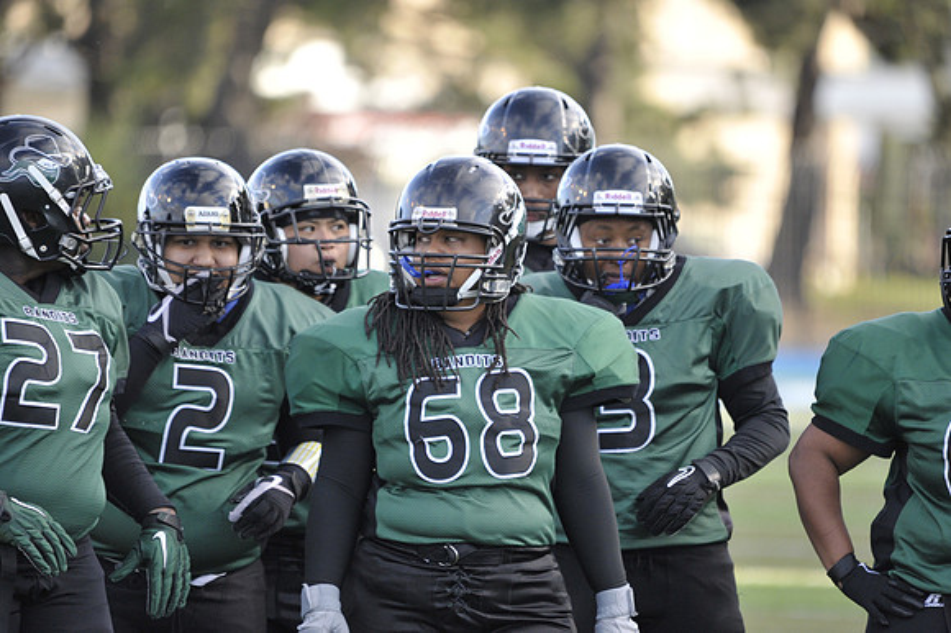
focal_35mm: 500
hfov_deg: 4.1
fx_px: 13200
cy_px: 316
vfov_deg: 2.7
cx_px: 476
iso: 2800
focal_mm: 500
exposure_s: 1/1000
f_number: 6.3
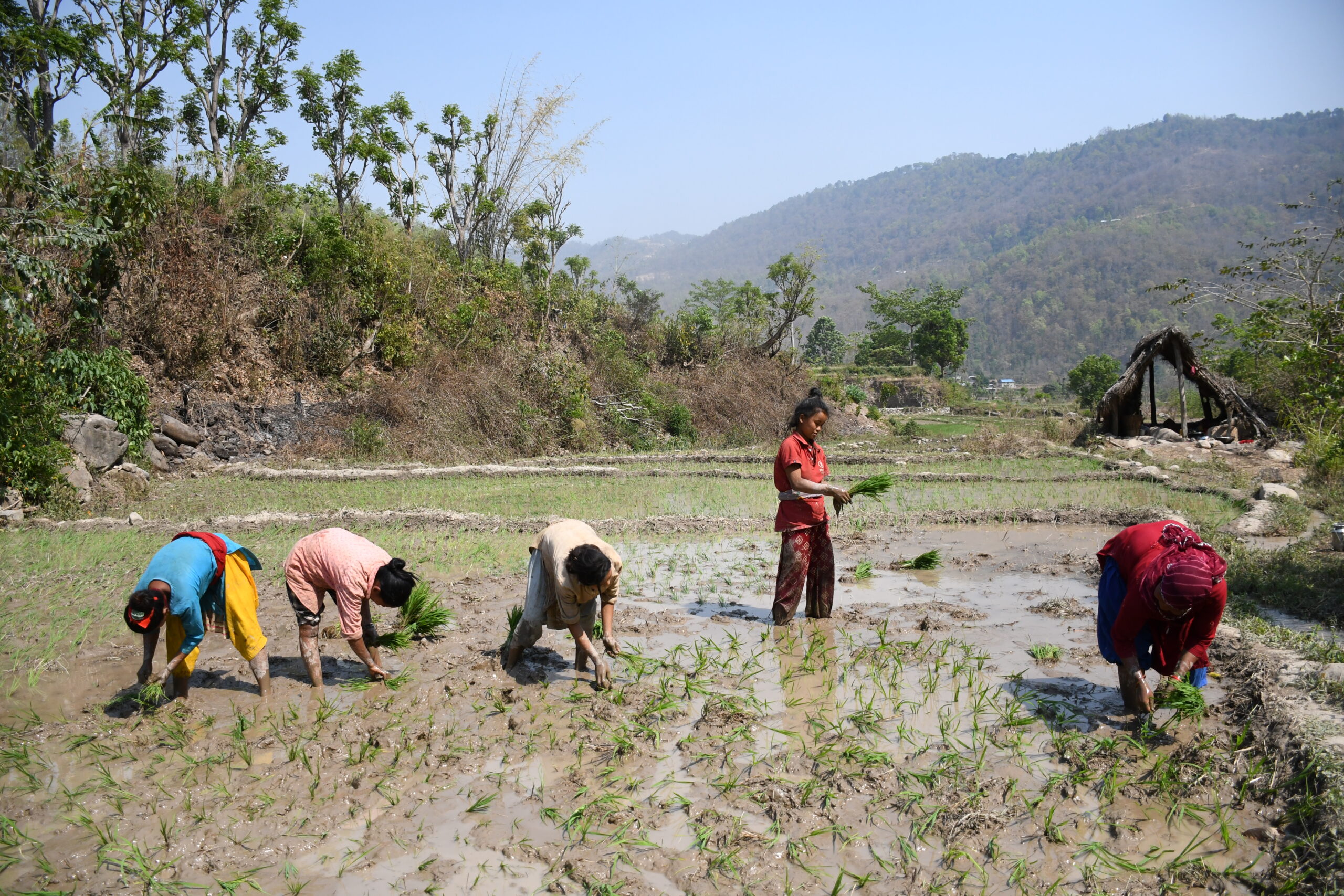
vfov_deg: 47.9
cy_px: 448
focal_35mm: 27
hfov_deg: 67.4
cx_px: 672
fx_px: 1008
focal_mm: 18
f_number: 3.5
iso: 640
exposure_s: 1/6400
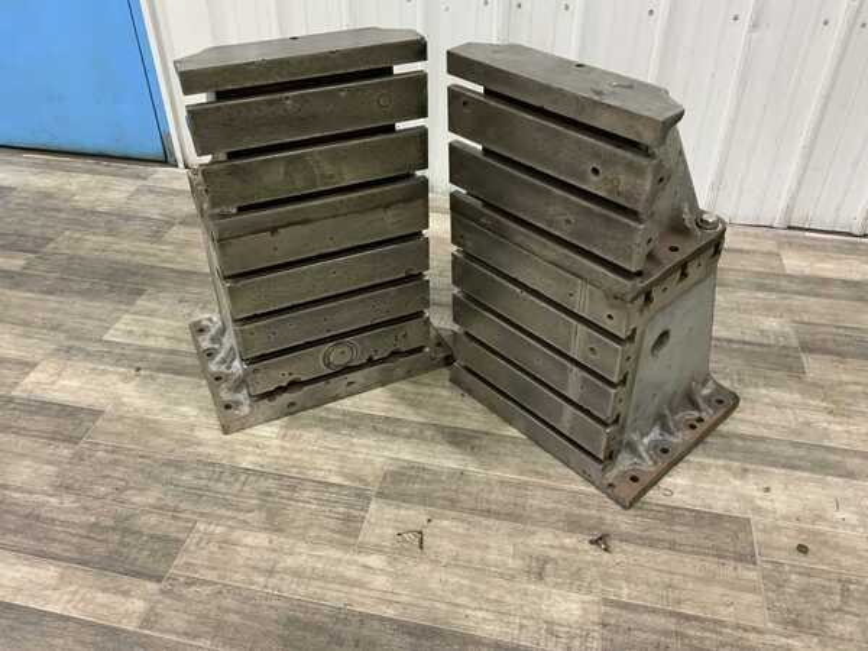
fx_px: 727
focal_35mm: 29
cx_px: 434
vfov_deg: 48.2
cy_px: 326
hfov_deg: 61.7
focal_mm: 3
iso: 200
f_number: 1.8
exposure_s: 1/60
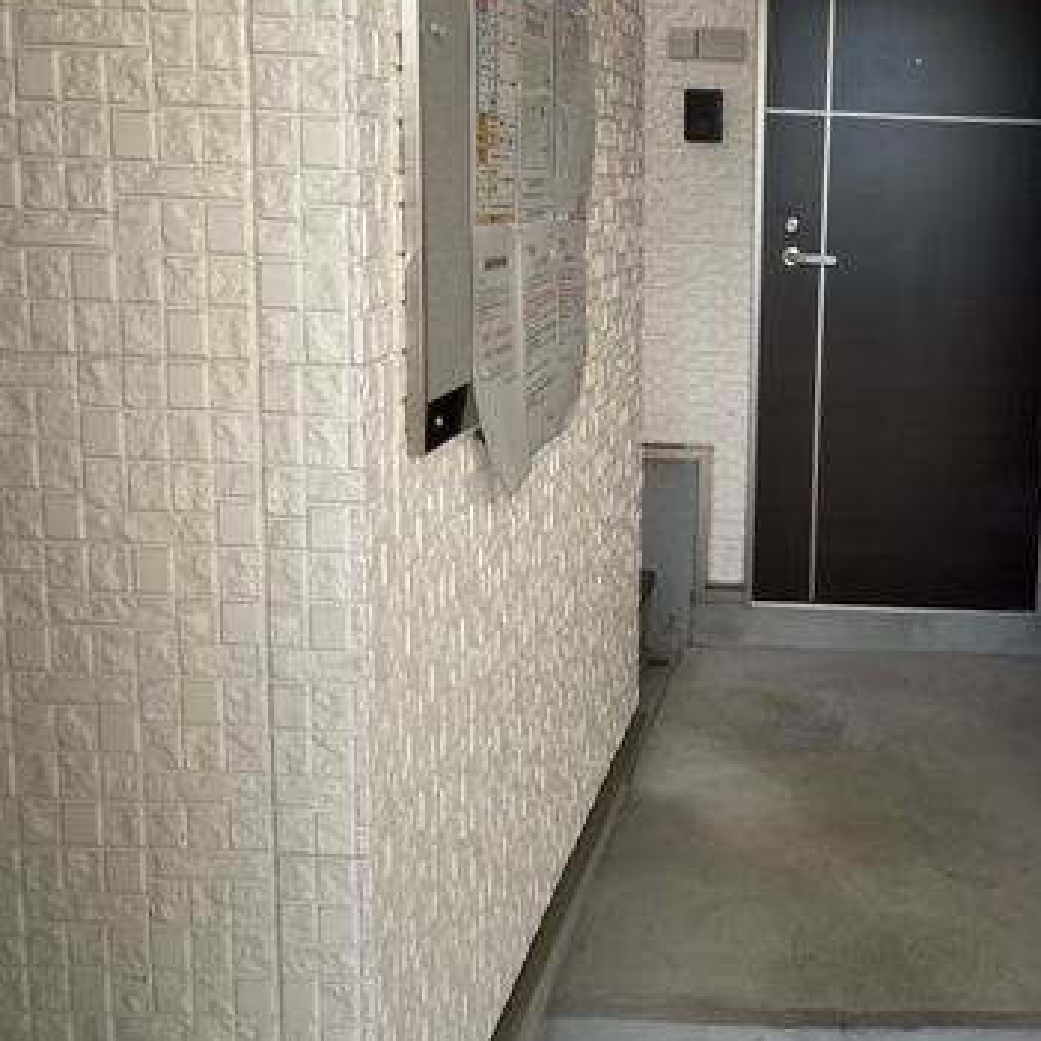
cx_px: 857
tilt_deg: -12.1
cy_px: 440
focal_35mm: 42
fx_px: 1429
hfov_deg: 38.3
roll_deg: -1.6
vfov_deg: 39.9
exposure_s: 1/479
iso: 32
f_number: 1.8
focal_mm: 4.25
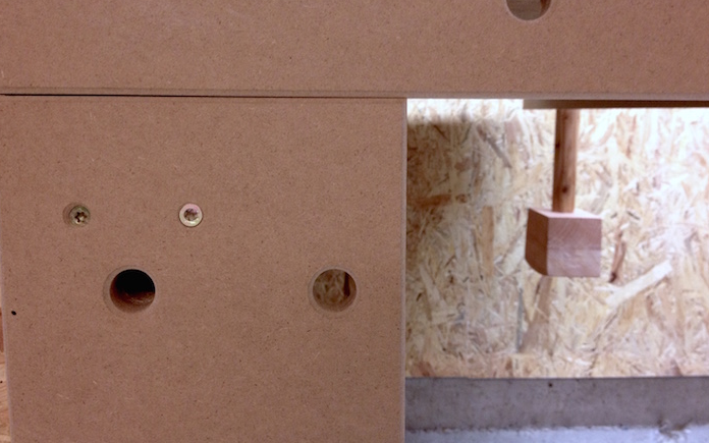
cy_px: 184
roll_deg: -0.6
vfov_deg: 31.9
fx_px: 773
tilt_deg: -6.5
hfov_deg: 49.3
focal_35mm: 40
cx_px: 344
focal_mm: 4.28
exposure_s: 1/20
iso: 125
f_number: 2.4
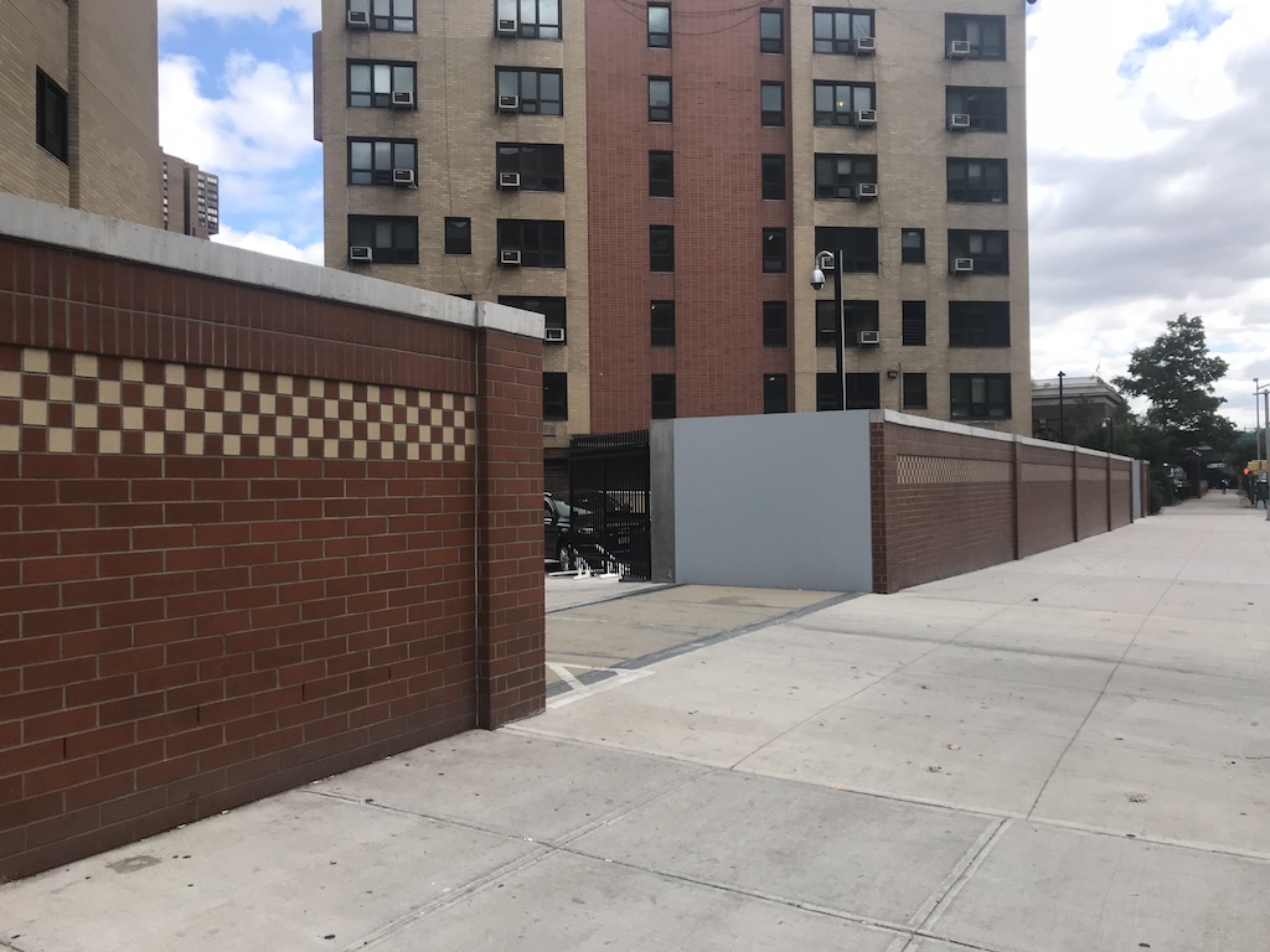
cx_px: 635
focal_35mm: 28
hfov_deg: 63.4
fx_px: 1027
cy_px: 476
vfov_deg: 49.7
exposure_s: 1/1126
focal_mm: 3.99
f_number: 1.8
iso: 20
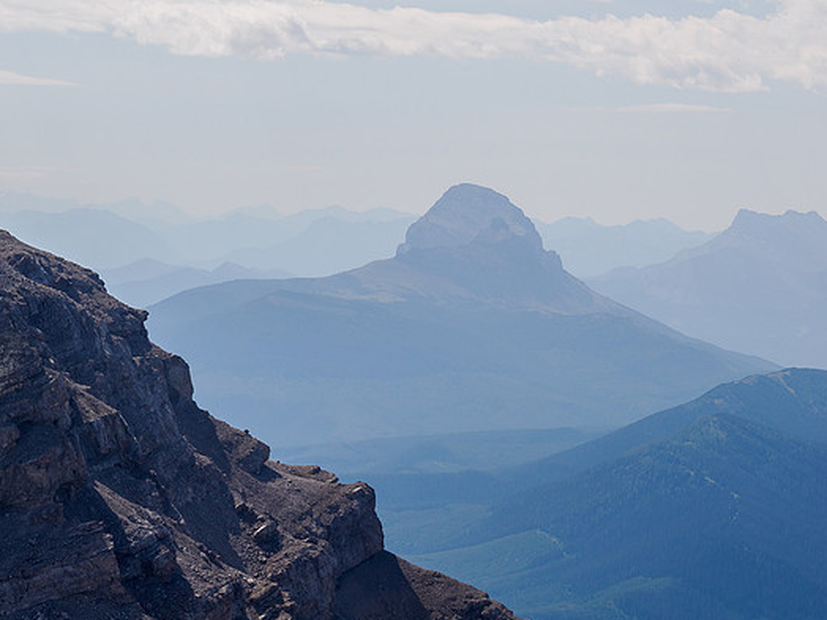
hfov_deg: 10.5
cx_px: 402
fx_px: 4491
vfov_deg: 7.9
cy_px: 315
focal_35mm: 188
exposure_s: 1/200
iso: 200
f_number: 8
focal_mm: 85
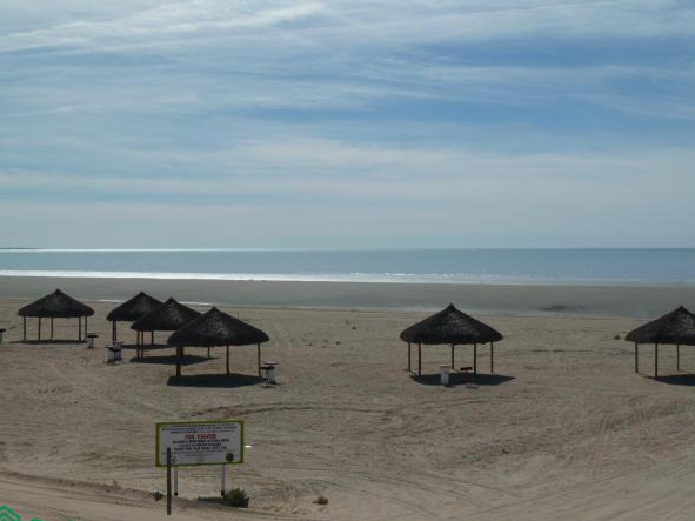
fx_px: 1044
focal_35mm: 52
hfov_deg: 36.8
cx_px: 349
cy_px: 273
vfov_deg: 28.0
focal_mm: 7.9
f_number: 6.3
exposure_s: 1/800
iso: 80
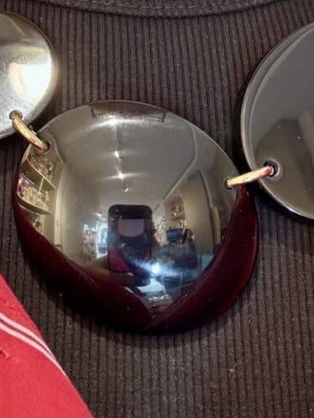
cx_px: 135
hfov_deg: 24.0
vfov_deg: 31.1
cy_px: 104
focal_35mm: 61
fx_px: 738
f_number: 1.9
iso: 200
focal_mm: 2.69
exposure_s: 1/50
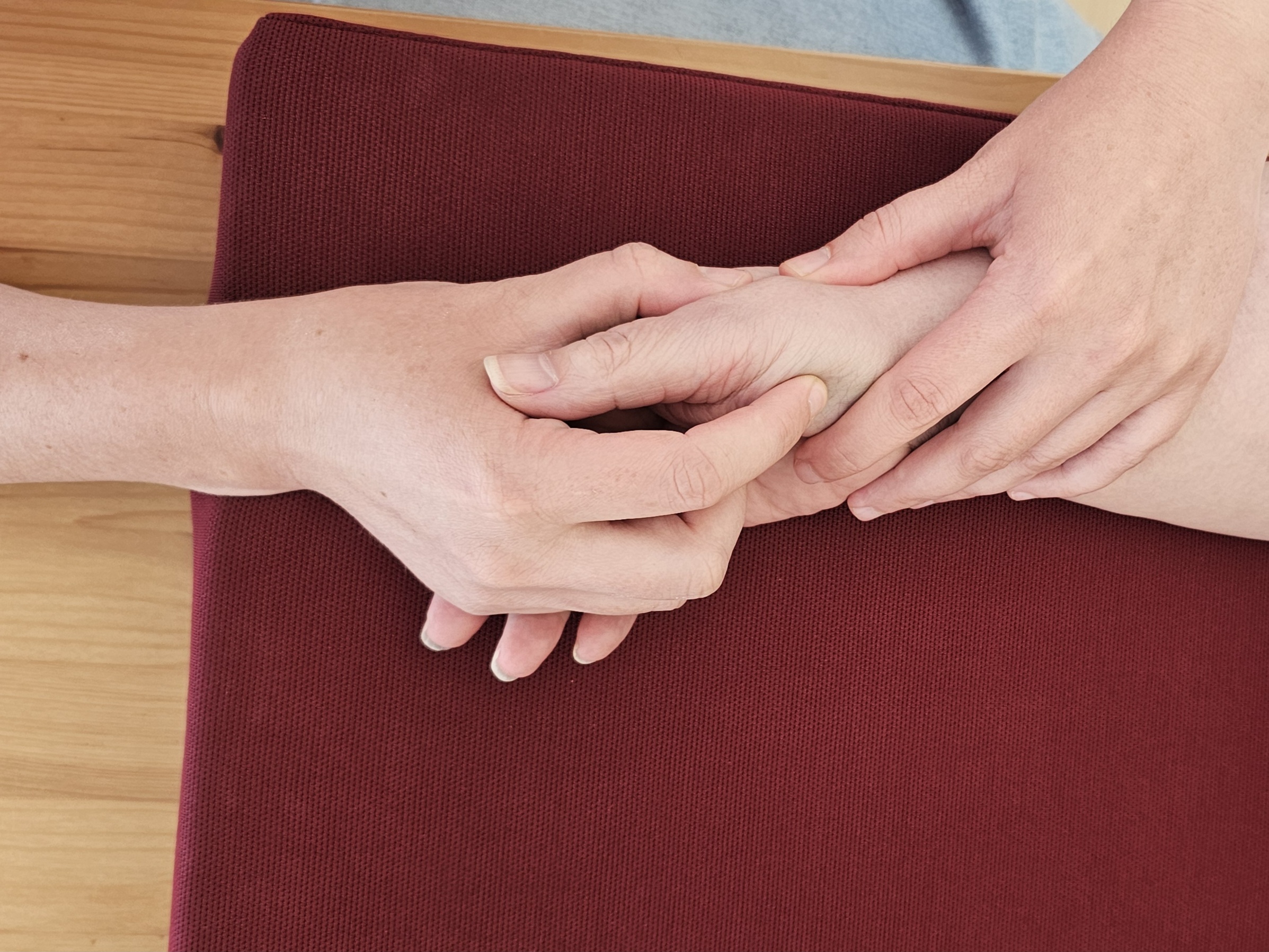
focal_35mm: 23
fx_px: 843
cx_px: 634
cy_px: 476
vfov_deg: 58.9
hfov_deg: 73.9
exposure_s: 1/101
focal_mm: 6.3
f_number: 1.7
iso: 100
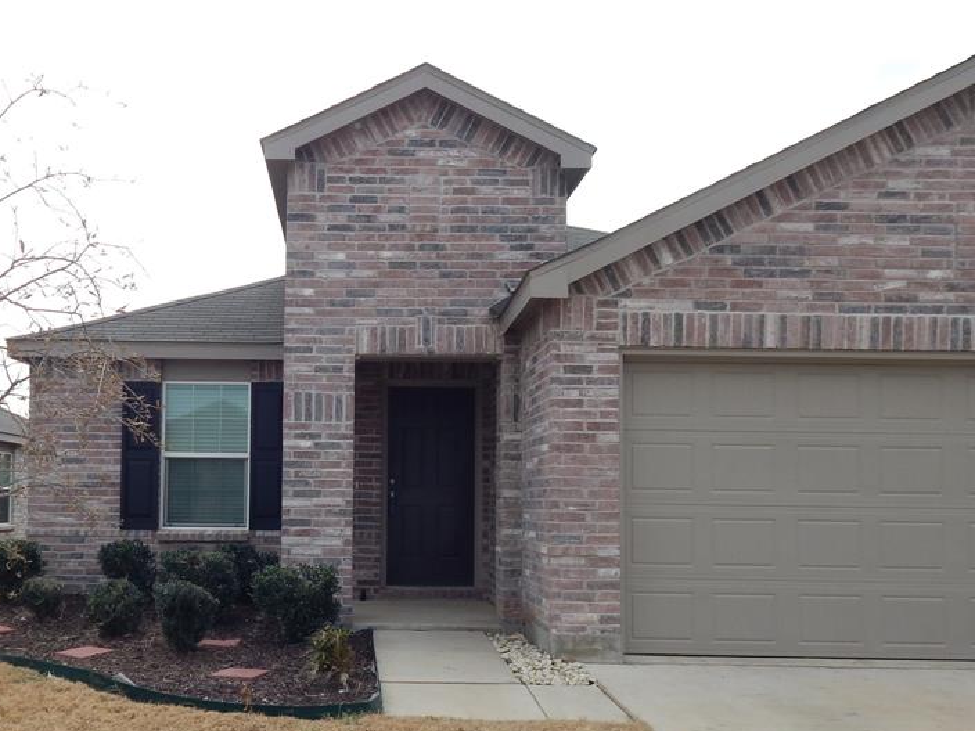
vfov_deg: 43.8
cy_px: 462
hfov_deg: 56.0
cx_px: 355
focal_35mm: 32
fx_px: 901
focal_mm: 4
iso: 125
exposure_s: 1/400
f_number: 6
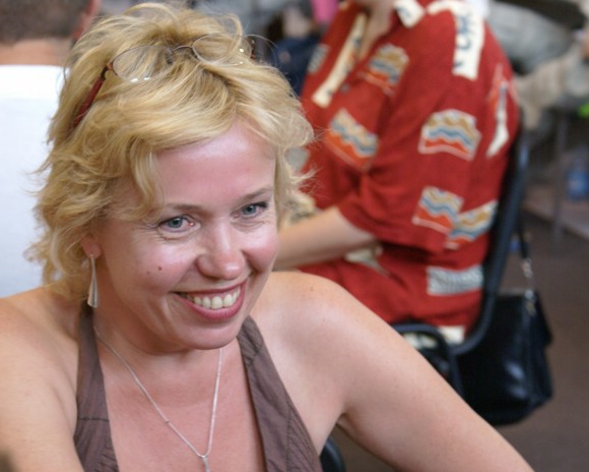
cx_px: 291
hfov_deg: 18.8
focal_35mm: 102
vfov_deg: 15.1
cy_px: 237
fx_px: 1778
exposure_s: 1/40
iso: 800
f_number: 5.6
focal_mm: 60
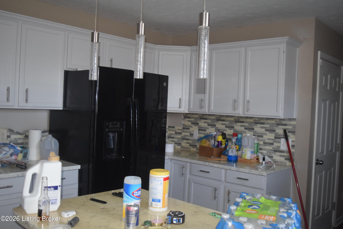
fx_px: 343
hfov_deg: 53.1
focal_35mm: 36
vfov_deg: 36.9
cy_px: 114
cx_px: 172
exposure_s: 1/60
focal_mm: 24
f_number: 4
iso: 1600
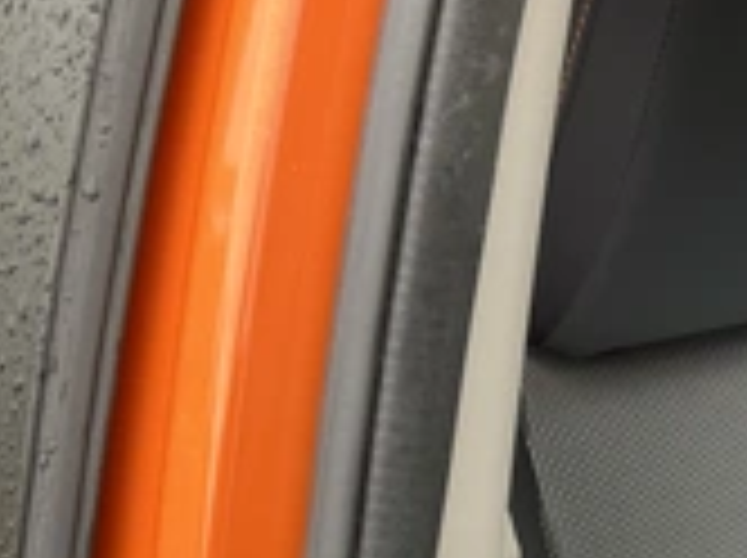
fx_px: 1508
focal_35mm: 70
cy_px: 657
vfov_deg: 19.8
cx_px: 738
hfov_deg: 26.4
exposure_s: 1/83
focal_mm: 3
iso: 64
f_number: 1.8
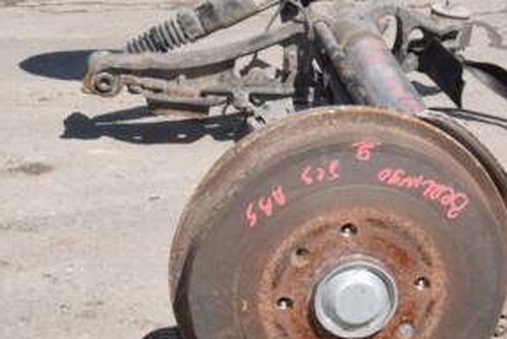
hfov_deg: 15.3
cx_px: 502
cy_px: 241
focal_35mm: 132
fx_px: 1860
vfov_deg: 10.4
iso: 800
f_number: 25
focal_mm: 42
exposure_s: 1/200
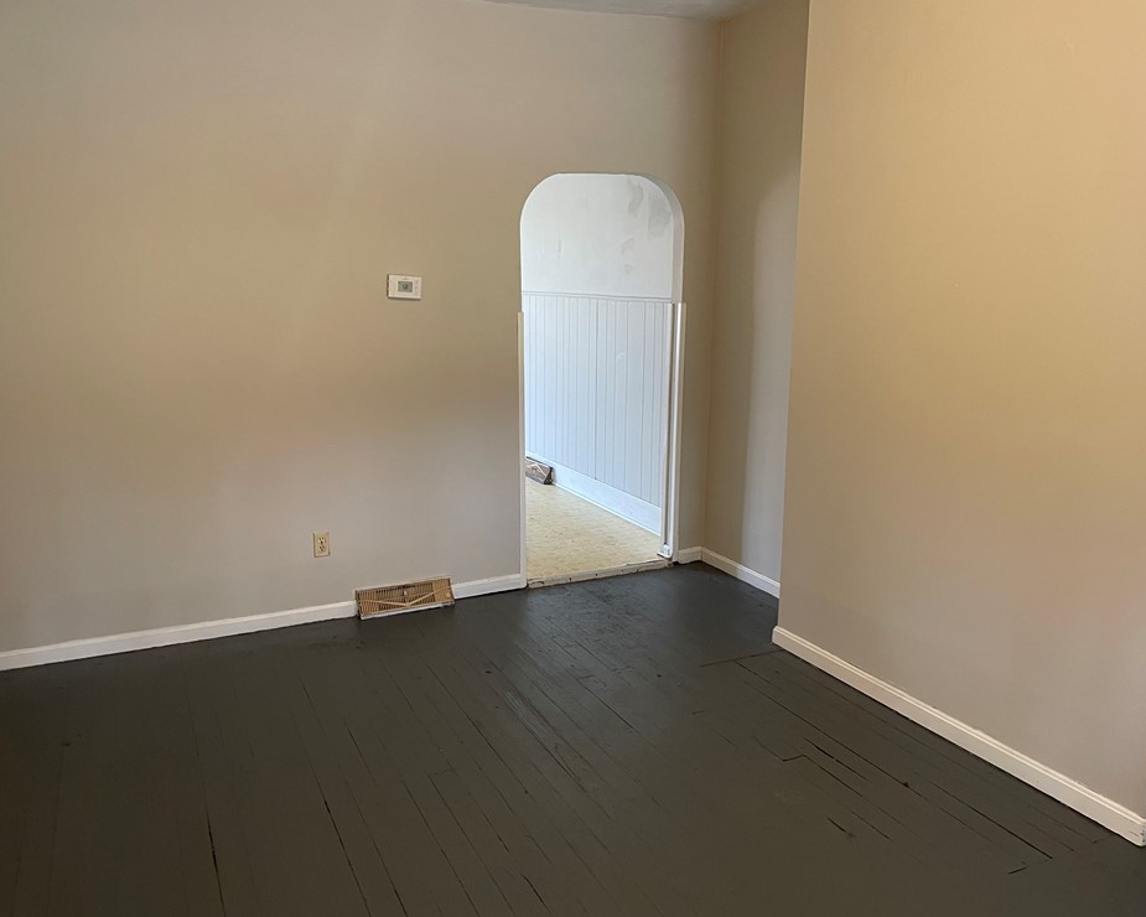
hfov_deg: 64.0
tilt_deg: -11.1
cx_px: 525
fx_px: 916
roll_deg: +0.4
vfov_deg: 53.2
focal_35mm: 27
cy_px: 468
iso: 320
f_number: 1.6
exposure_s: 1/60
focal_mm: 5.1
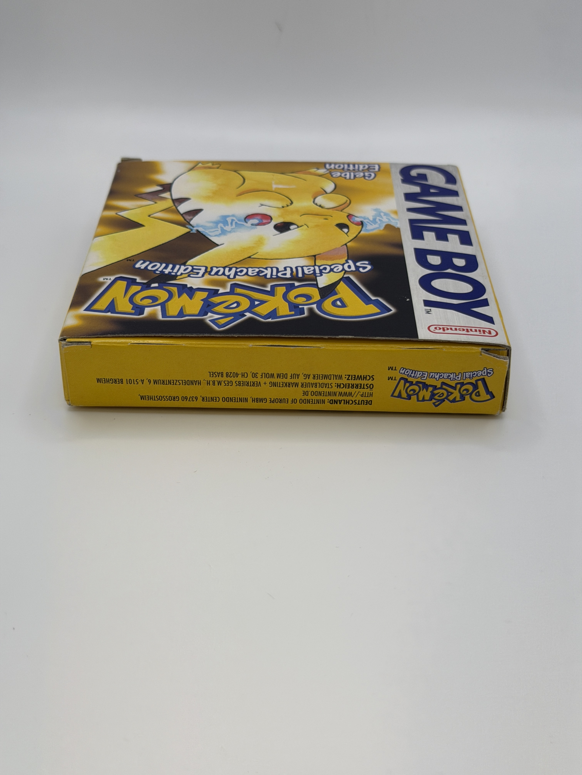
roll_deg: -0.1
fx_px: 1076
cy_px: 388
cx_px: 291
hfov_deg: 30.3
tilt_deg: -33.1
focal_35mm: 48
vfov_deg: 39.7
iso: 64
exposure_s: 1/472
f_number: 1.78
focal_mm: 6.76
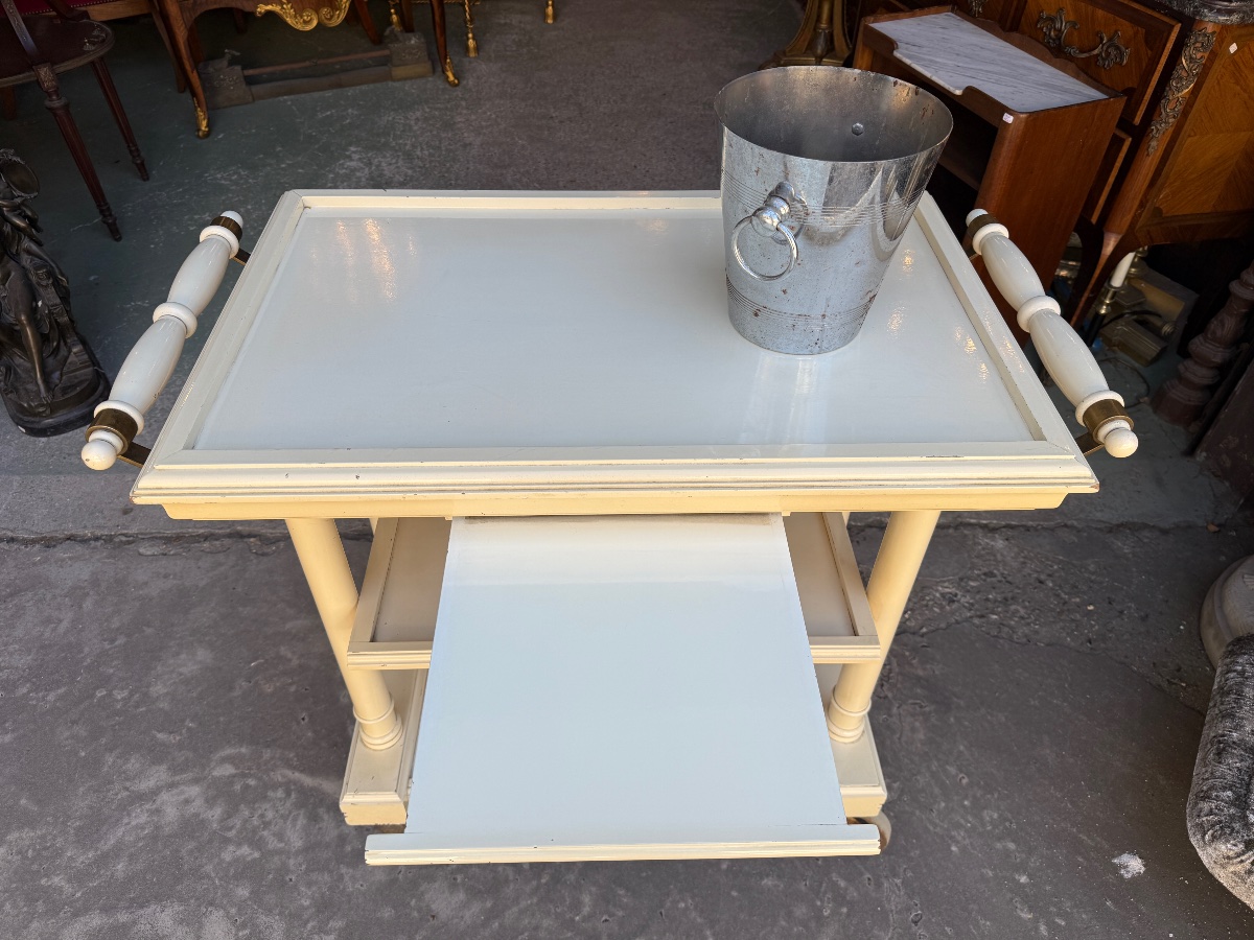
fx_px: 869
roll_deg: -0.8
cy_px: 470
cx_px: 627
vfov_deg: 56.8
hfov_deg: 71.6
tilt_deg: -44.4
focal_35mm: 24
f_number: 1.78
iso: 80
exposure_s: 1/920
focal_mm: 6.76
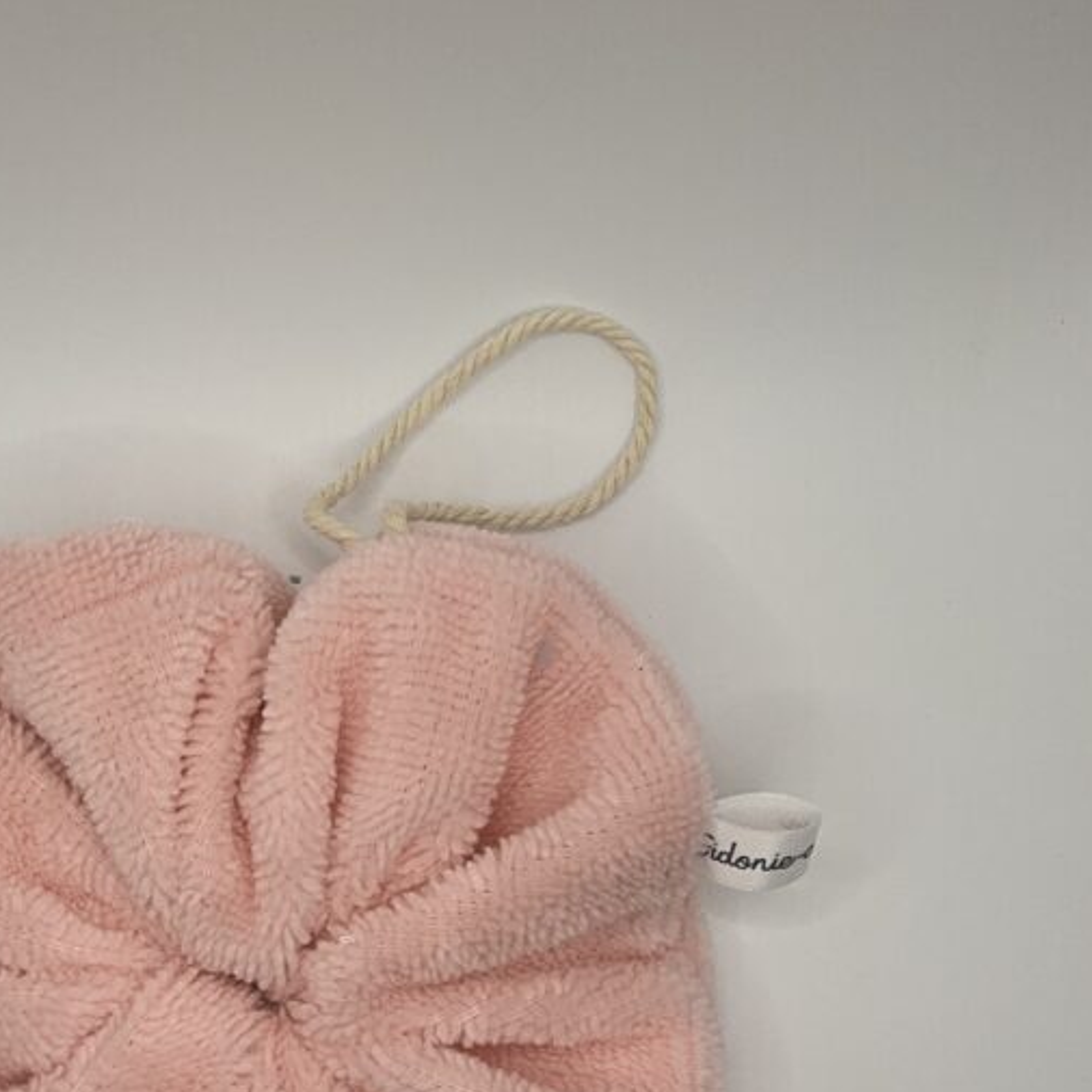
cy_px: 722
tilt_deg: -83.1
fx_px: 1856
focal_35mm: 52
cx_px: 355
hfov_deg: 32.5
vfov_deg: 32.5
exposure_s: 1/322
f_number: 1.8
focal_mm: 3
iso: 25
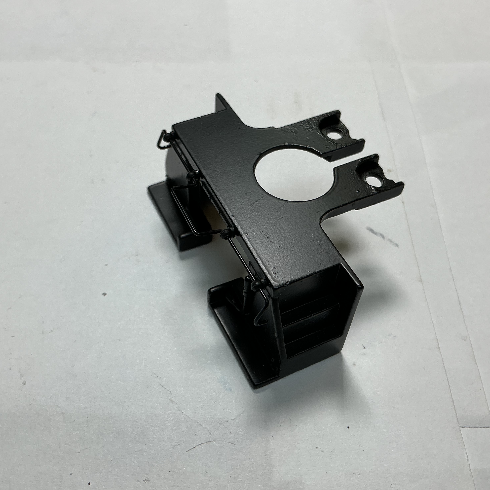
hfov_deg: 47.2
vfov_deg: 47.2
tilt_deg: -52.3
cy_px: 250
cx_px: 230
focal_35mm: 35
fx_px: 561
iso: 20
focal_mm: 3
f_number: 1.8
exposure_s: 1/220
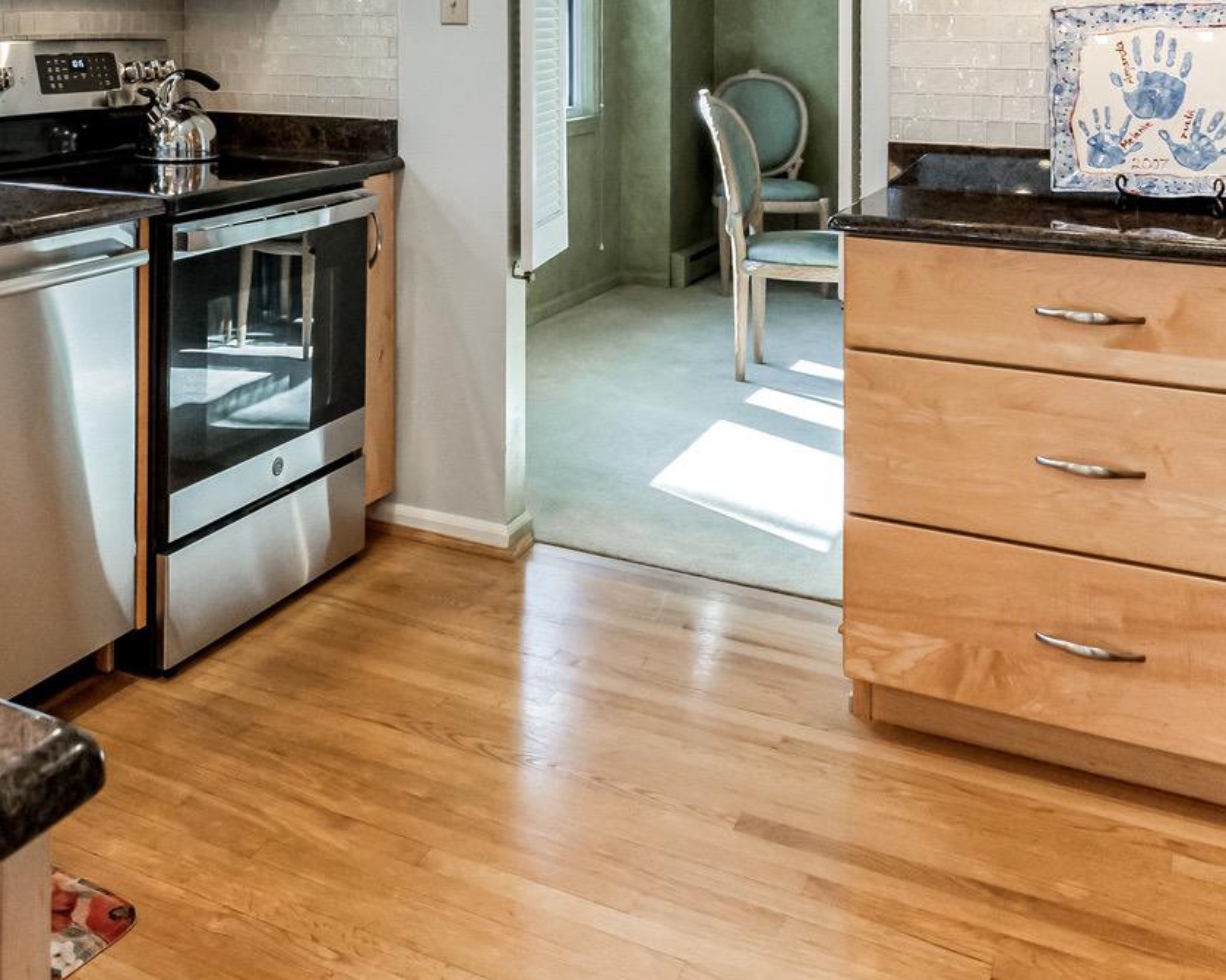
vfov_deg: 35.3
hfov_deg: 45.1
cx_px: 290
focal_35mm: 39
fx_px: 1415
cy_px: 48
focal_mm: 17
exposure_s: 1/160
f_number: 6.3
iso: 2000
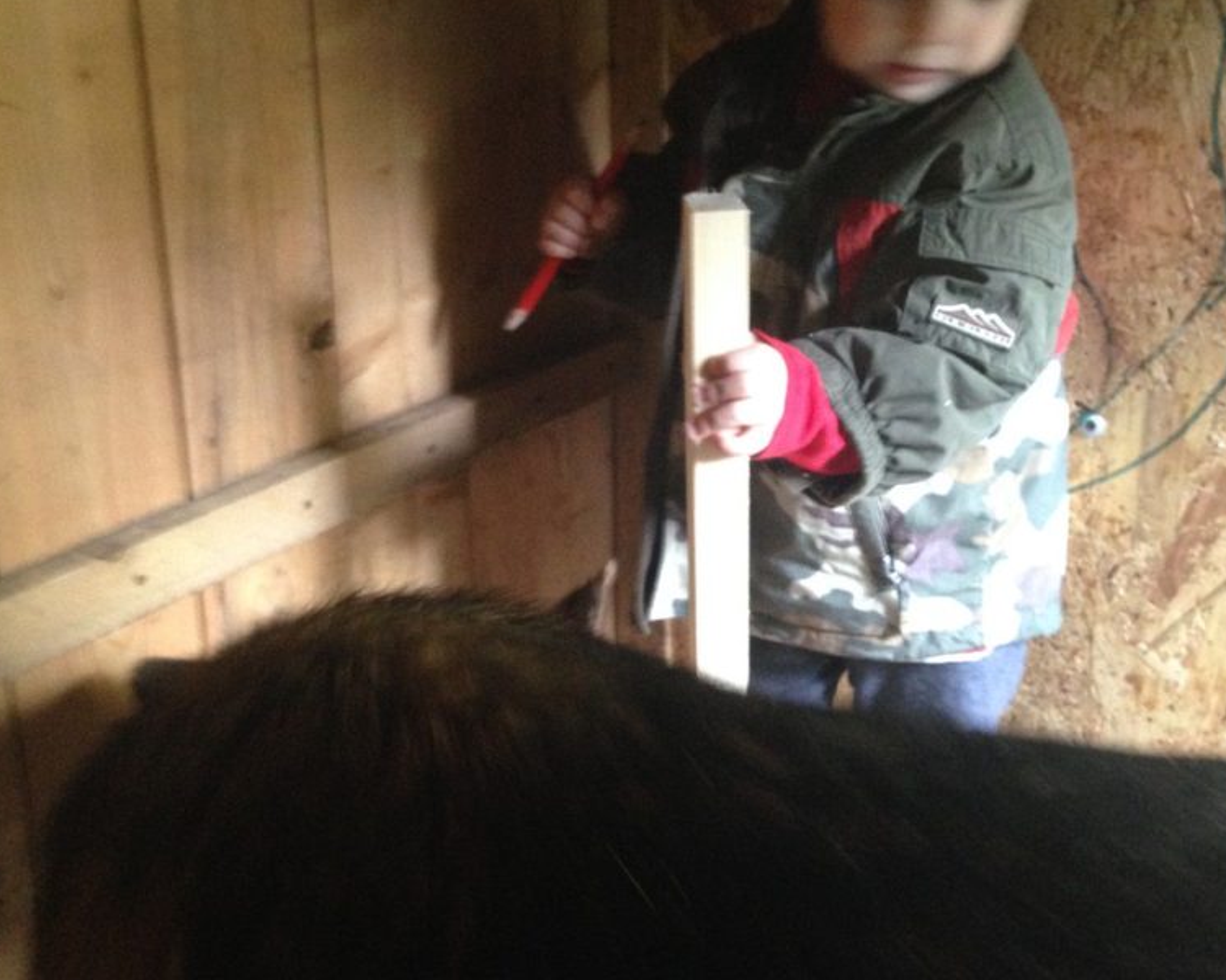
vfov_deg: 34.1
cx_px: 616
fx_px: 1597
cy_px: 405
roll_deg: +0.1
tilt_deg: -13.8
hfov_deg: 42.0
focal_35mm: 44
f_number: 2.4
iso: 320
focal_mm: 4.12
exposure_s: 1/20
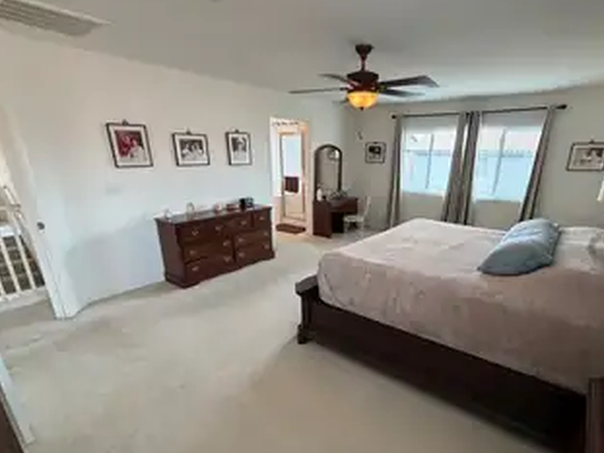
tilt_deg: -19.9
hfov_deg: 87.3
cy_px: 262
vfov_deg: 71.1
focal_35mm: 18
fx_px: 314
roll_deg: -0.5
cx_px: 340
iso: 250
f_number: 2.2
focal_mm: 2.22
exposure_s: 1/120
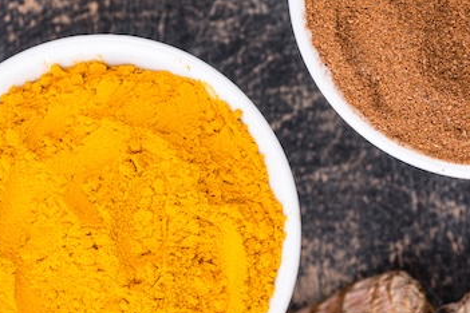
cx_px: 521
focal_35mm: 299
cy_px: 103
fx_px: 3903
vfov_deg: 4.6
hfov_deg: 6.9
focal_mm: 105
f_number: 8
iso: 100
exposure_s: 1/100
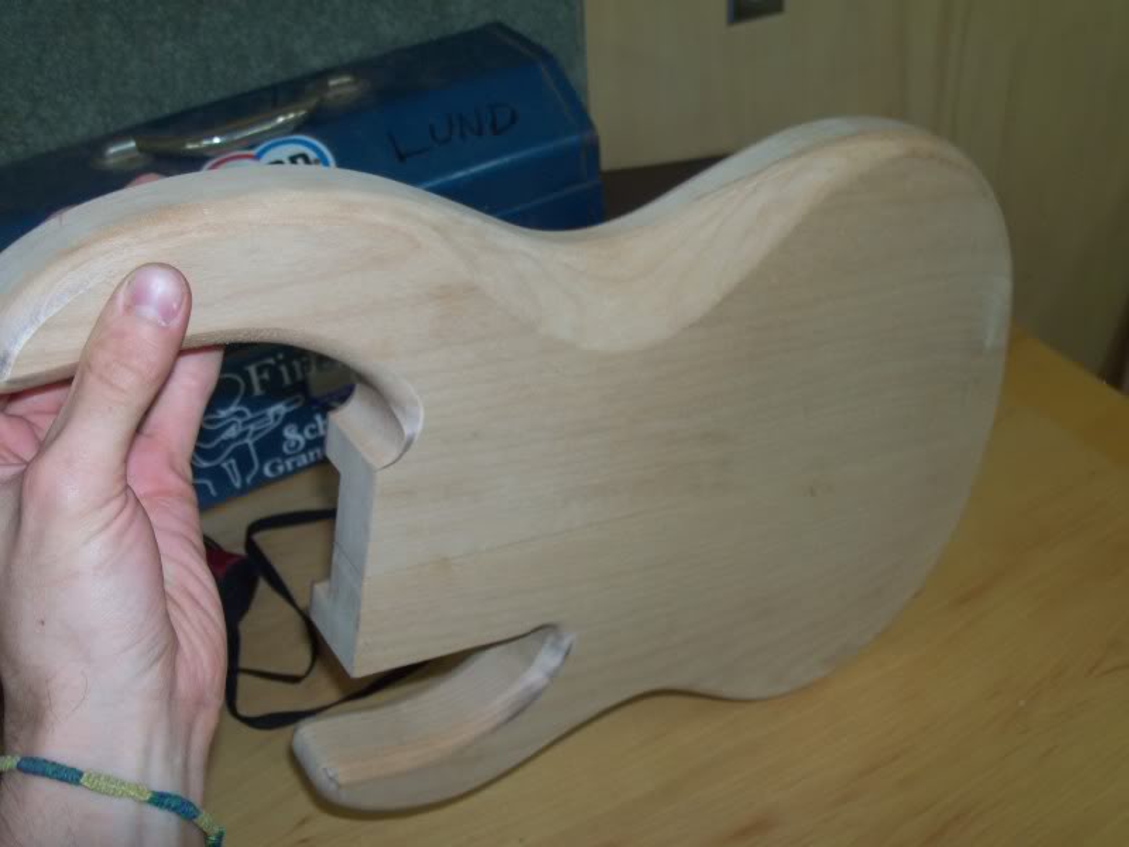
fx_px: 1142
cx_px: 564
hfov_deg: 52.6
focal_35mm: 35
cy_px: 424
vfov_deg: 40.7
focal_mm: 6.3
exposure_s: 1/30
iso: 100
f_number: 3
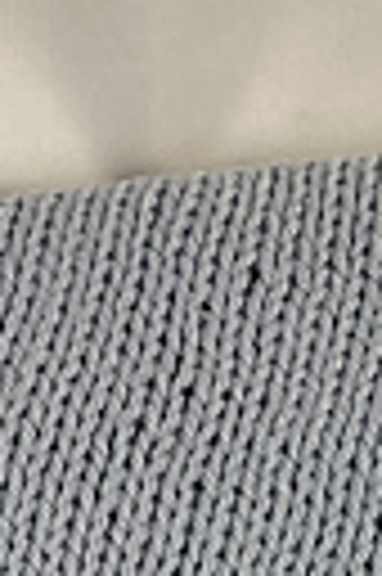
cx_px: 108
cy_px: 1152
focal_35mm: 135
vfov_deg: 13.2
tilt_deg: -69.6
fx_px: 2154
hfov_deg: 10.1
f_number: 1.6
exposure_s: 1/184
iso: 32
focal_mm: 4.2
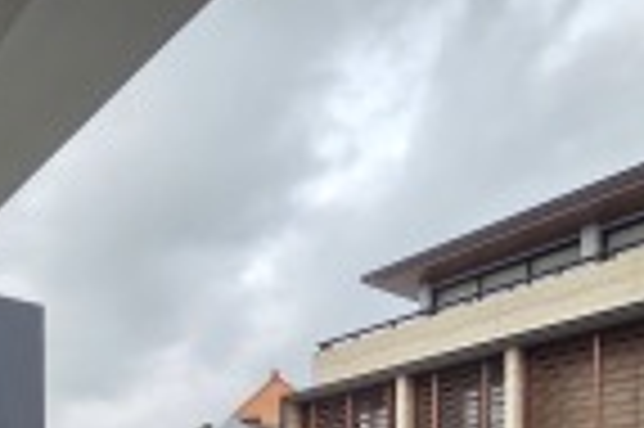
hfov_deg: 49.6
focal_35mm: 34
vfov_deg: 29.8
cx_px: 63
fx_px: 608
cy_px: 577
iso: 50
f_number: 2.2
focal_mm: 2.2
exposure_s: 1/261
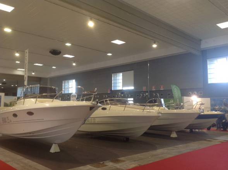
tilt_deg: +5.1
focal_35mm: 35
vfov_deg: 40.6
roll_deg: +0.0
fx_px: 230
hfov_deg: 52.7
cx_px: 114
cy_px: 85
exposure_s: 1/20
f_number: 2.4
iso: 64
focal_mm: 4.28
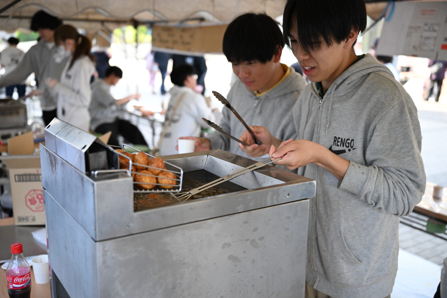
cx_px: 224
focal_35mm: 37
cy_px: 149
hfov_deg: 51.9
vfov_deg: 35.9
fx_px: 459
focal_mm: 37
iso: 3200
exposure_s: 1/2500
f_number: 2.8
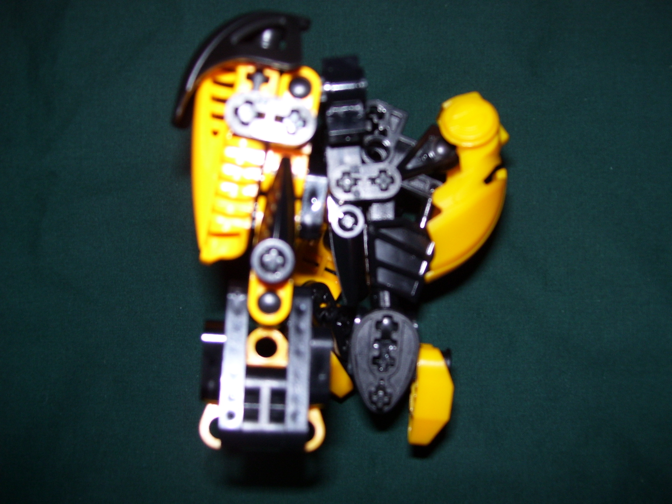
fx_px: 699
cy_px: 252
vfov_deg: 39.7
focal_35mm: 36
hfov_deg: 51.4
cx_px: 336
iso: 80
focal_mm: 6
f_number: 2.7
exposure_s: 1/60
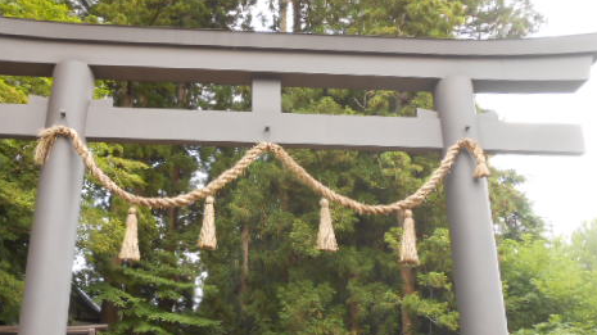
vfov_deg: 30.0
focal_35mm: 39
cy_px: 240
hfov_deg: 51.3
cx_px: 241
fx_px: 617
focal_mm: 4.6
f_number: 3.5
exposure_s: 1/60
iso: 80
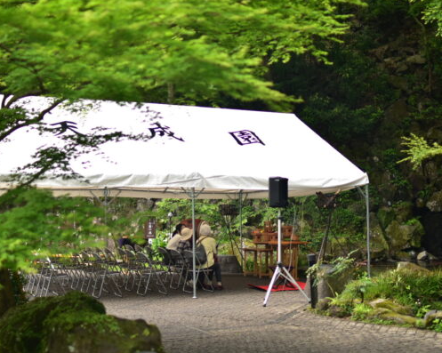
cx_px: 204
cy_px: 176
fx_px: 667
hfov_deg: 36.7
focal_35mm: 51
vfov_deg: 29.7
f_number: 1.4
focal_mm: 30
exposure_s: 1/2000
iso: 400
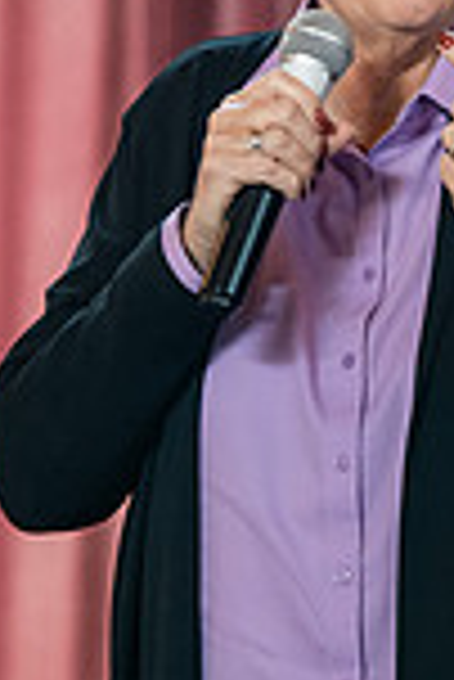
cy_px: 155
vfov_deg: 4.0
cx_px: 378
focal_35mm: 517
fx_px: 9757
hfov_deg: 2.7
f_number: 3.2
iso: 2000
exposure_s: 1/200
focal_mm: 135
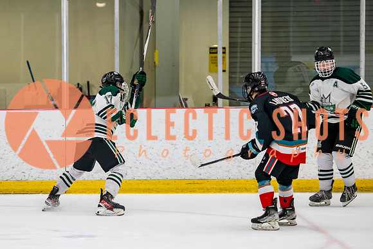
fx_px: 2220
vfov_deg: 6.4
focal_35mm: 214
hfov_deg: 9.6
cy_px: 125
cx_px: 95
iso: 2000
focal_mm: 130
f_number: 3.2
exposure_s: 1/640
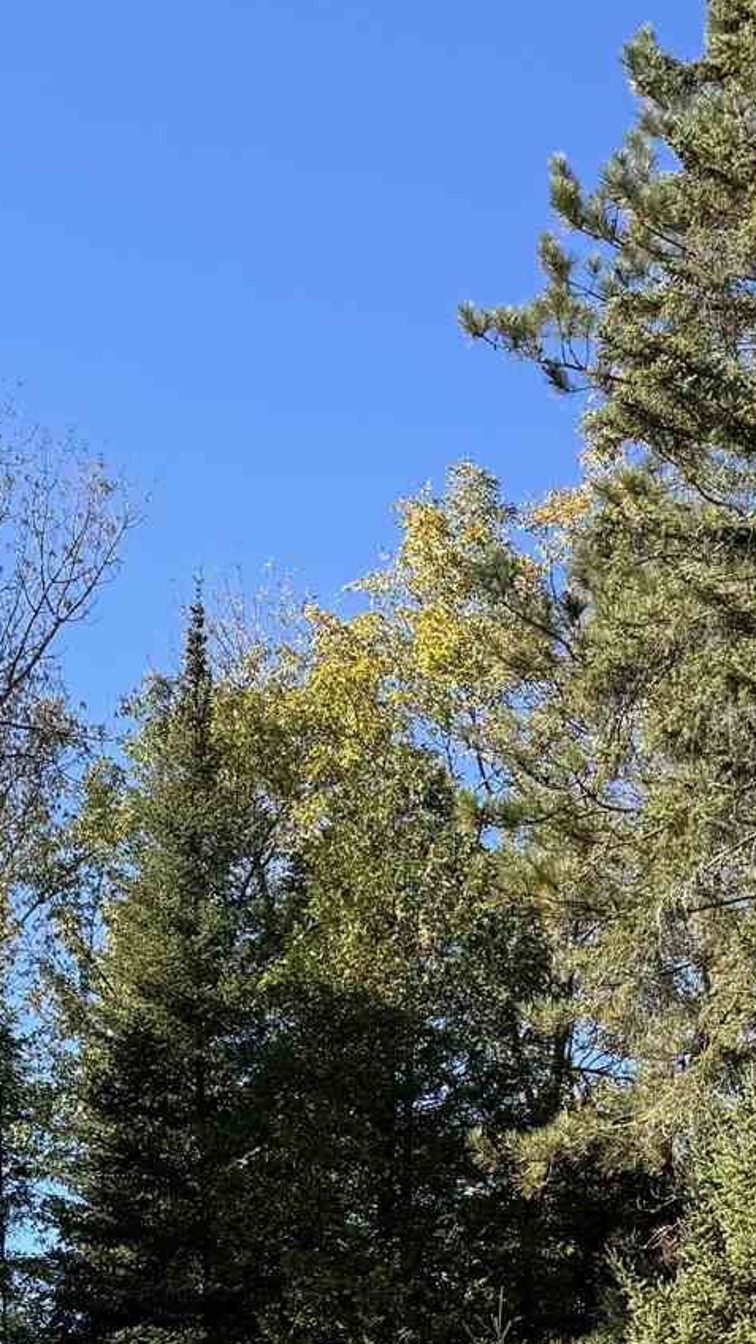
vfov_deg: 26.1
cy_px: 1669
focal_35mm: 71
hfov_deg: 16.9
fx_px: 2530
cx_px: 547
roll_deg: -0.5
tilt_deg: +3.2
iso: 80
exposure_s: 1/1524
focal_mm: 6.76
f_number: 1.78
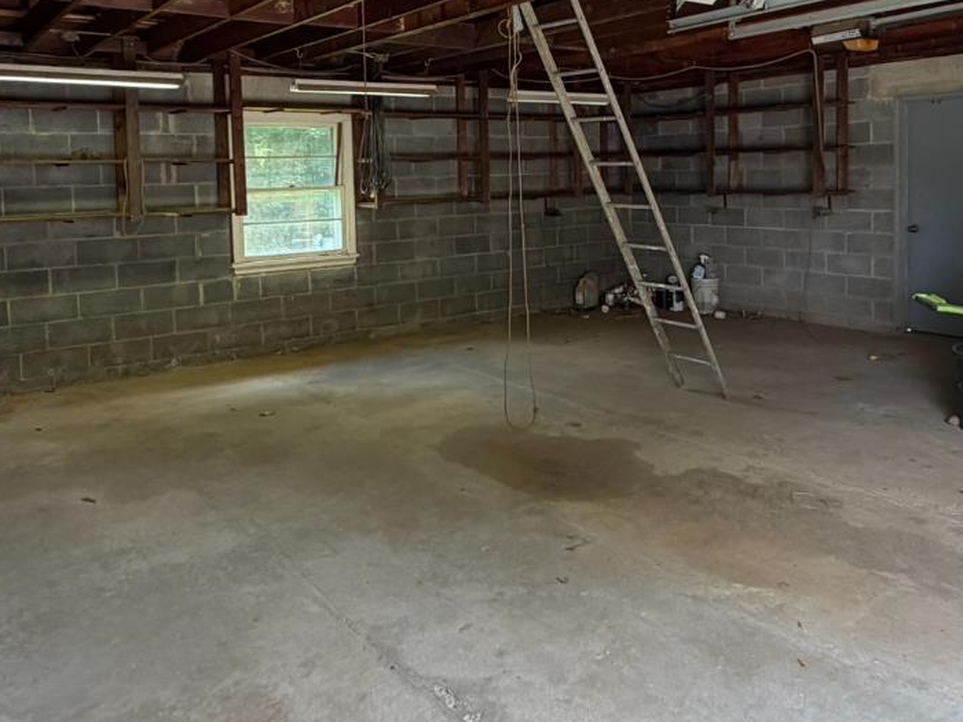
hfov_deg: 59.9
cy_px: 215
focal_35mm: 30
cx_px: 509
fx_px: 835
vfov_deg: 45.7
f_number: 2.2
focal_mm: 2.22
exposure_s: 1/121
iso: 125
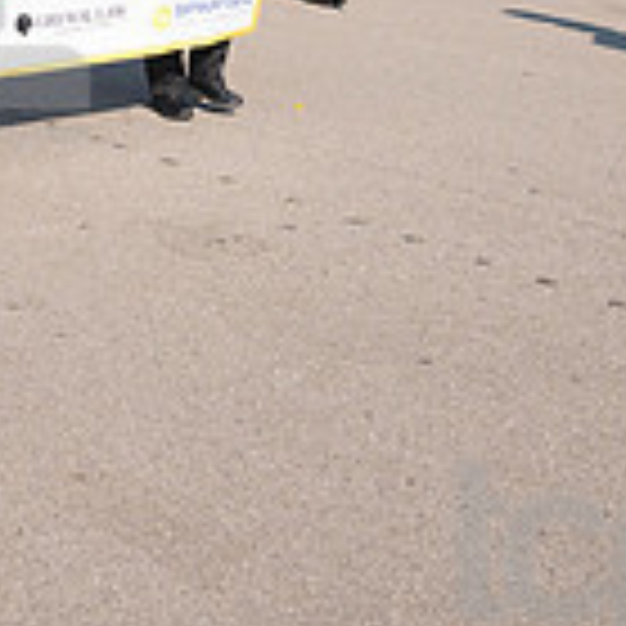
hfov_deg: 19.6
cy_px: -11
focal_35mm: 85
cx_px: -45
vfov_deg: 19.8
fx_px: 1739
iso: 320
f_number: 6.3
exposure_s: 1/800
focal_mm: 24
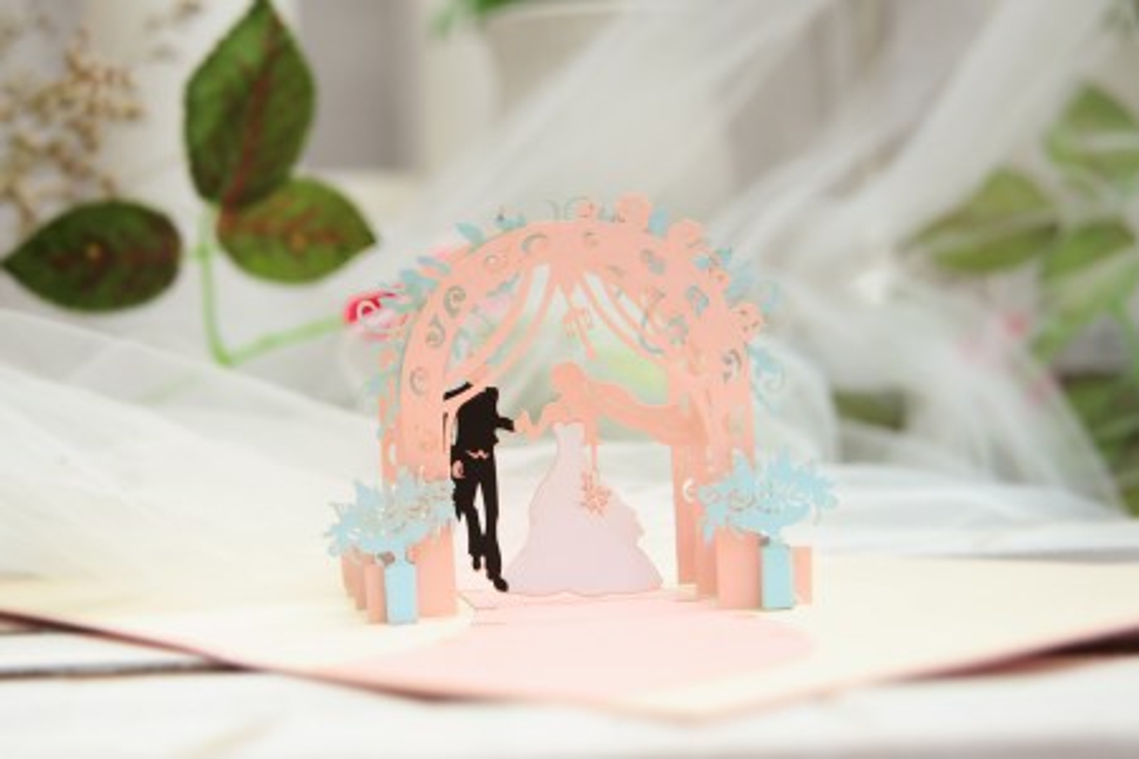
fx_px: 1645
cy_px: 380
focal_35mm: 52
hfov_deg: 38.2
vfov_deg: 26.0
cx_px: 570
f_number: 4
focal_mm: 52
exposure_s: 1/640
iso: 200
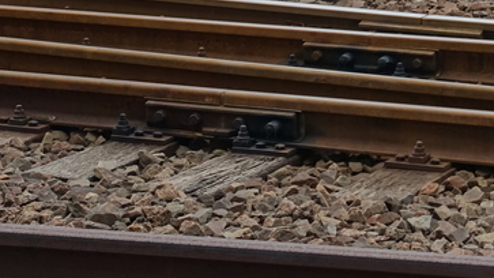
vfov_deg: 8.3
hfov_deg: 14.6
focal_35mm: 142
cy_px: -181
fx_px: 1860
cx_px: 606
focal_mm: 15.1
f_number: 4
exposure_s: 1/400
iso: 125
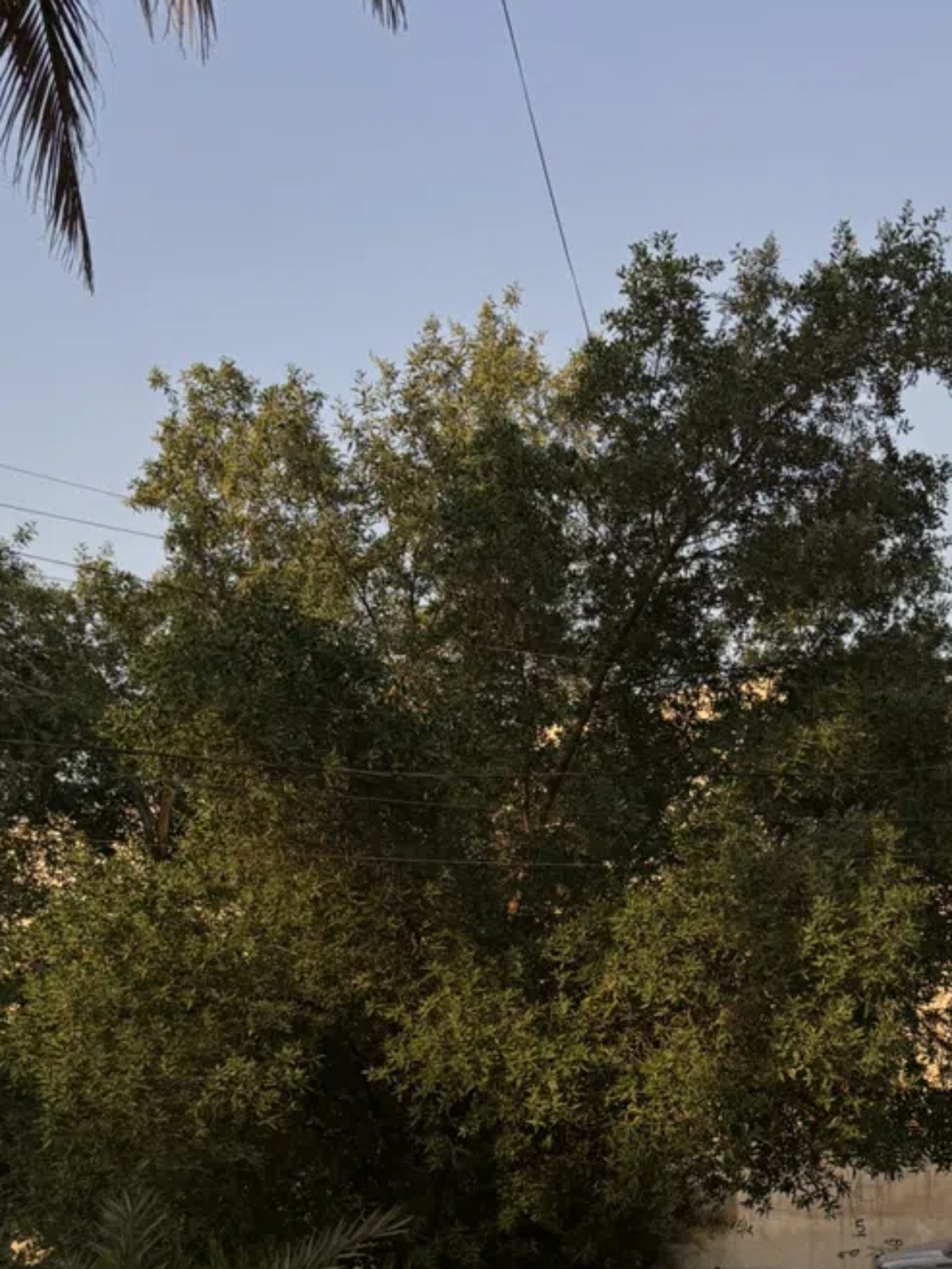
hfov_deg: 26.9
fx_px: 1979
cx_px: 643
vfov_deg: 33.9
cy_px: 1100
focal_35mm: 54
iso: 50
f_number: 1.6
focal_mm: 5.96
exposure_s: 1/3205
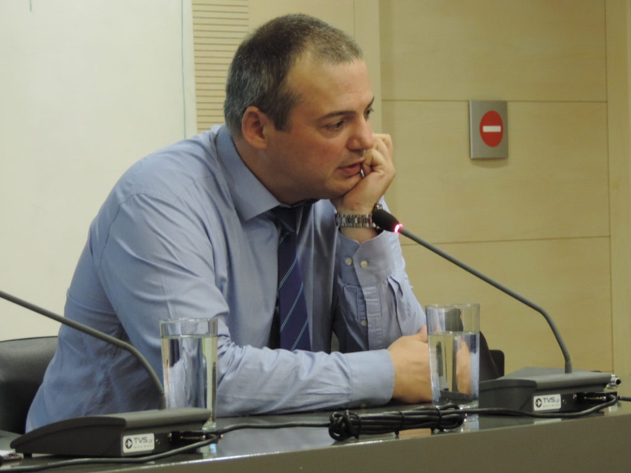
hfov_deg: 11.6
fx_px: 3099
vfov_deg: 8.7
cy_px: 236
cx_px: 316
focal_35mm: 170
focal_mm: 30.3
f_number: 4.5
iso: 800
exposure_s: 1/25
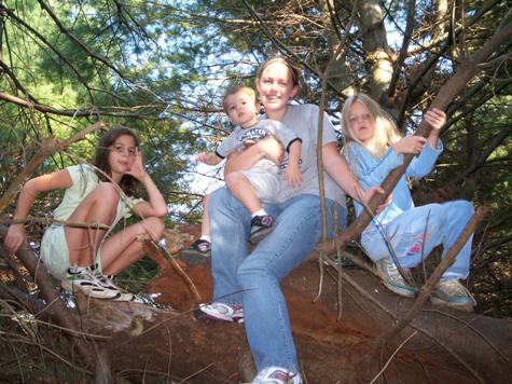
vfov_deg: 39.6
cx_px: 256
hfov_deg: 51.4
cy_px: 192
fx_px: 532
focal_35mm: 36
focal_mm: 5.9
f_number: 4.5
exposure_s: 1/64
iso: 140
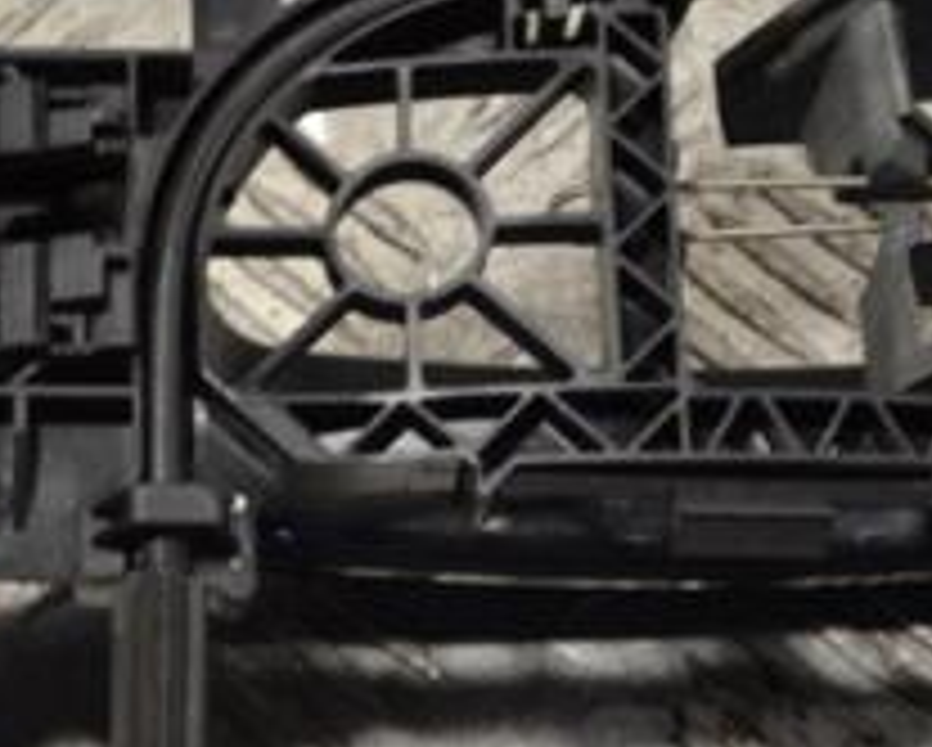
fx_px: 6194
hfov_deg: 8.6
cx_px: 500
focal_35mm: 224
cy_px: 176
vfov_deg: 6.9
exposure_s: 1/30
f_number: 5.6
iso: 180
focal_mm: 55
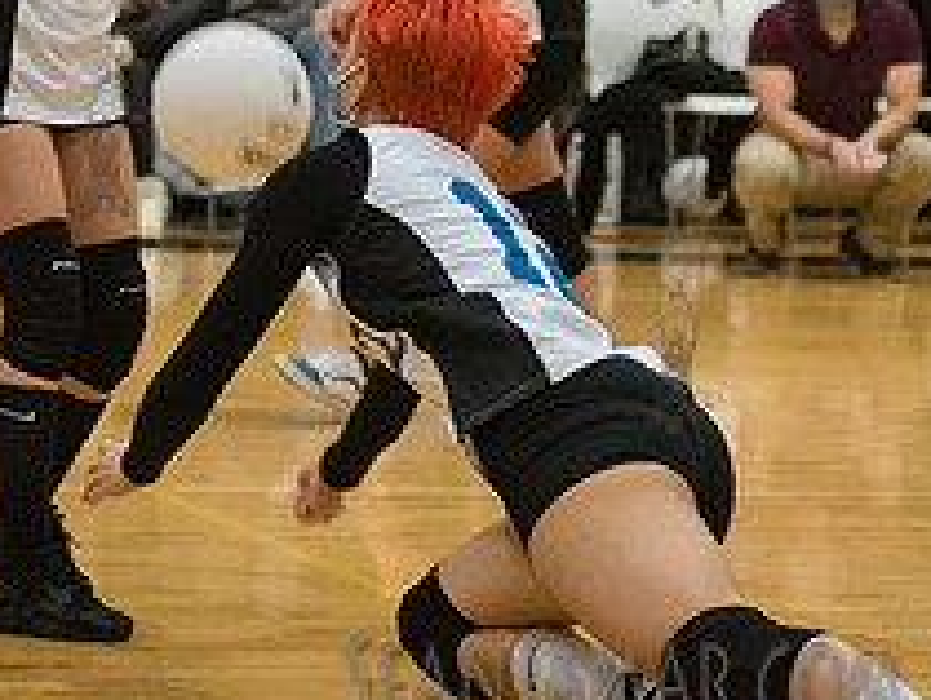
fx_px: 5708
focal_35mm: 212
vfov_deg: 7.0
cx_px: 674
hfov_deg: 9.3
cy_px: -73
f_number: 3.2
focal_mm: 80
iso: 5000
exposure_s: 1/400
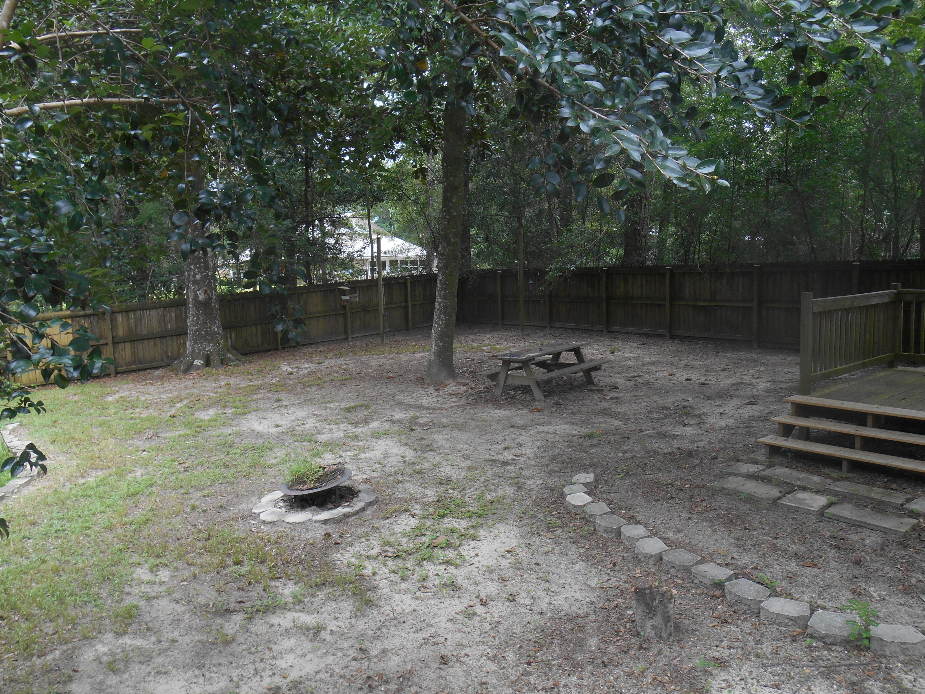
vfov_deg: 53.1
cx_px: 462
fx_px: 695
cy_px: 347
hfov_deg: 67.3
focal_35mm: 26
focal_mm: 4.7
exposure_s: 1/40
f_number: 3.4
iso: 80
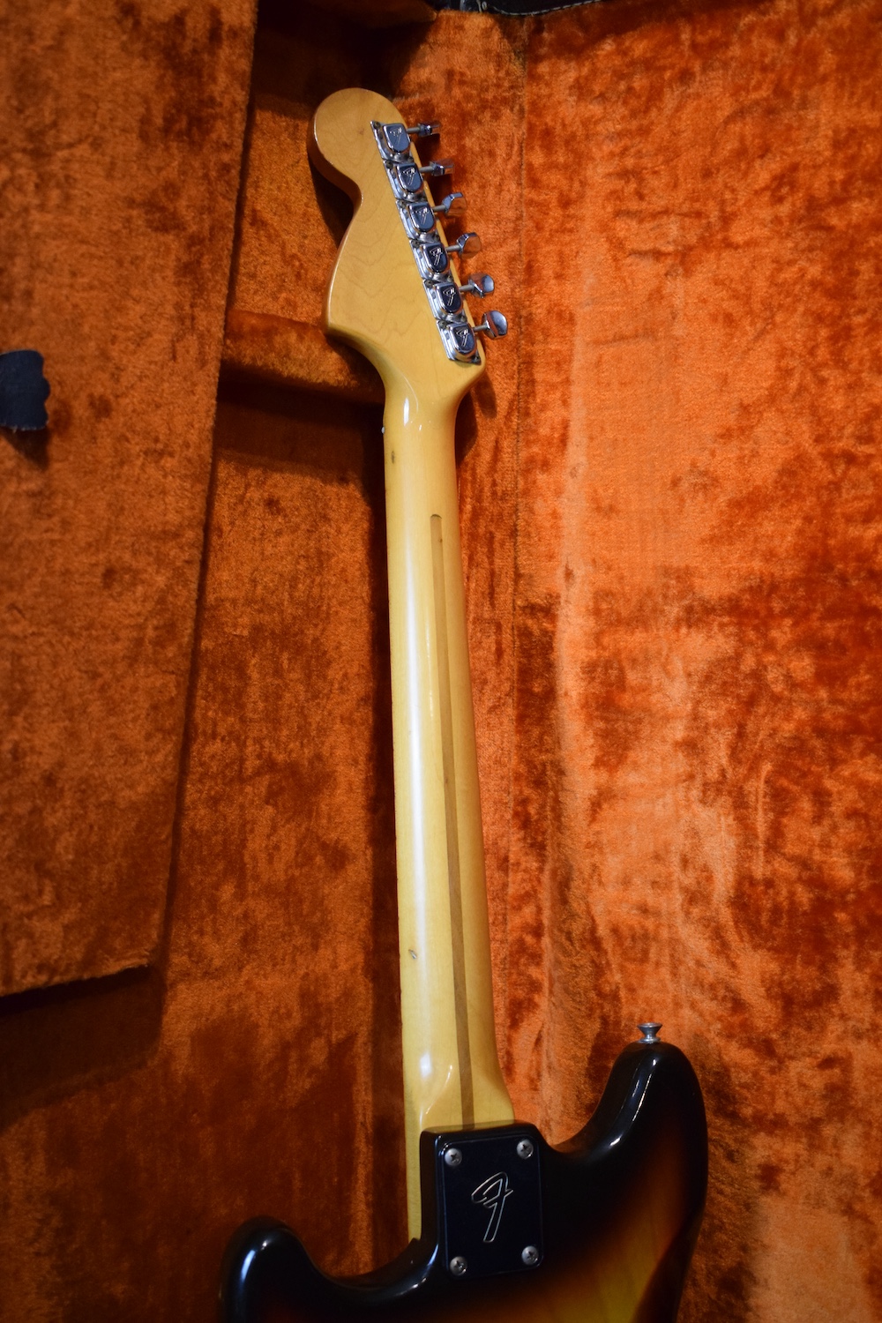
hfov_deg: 34.2
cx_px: 441
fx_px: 1433
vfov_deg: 49.6
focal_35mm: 39
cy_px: 662
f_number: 4
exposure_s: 1/60
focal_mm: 26
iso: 2200
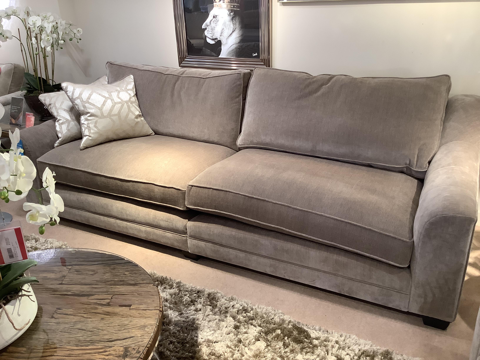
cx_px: 240
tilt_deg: -23.9
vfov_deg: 45.4
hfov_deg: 58.4
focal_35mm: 31
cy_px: 180
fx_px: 430
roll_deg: +0.9
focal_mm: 3.3
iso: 100
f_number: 2.4
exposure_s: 1/50
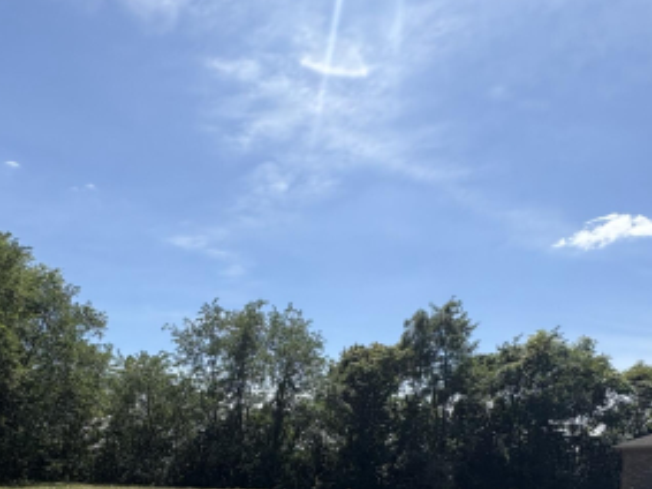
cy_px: 480
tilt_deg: -0.8
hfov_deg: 55.1
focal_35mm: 33
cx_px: 268
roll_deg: +2.7
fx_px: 621
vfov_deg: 38.5
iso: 50
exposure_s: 1/1370
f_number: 2.2
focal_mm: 2.22
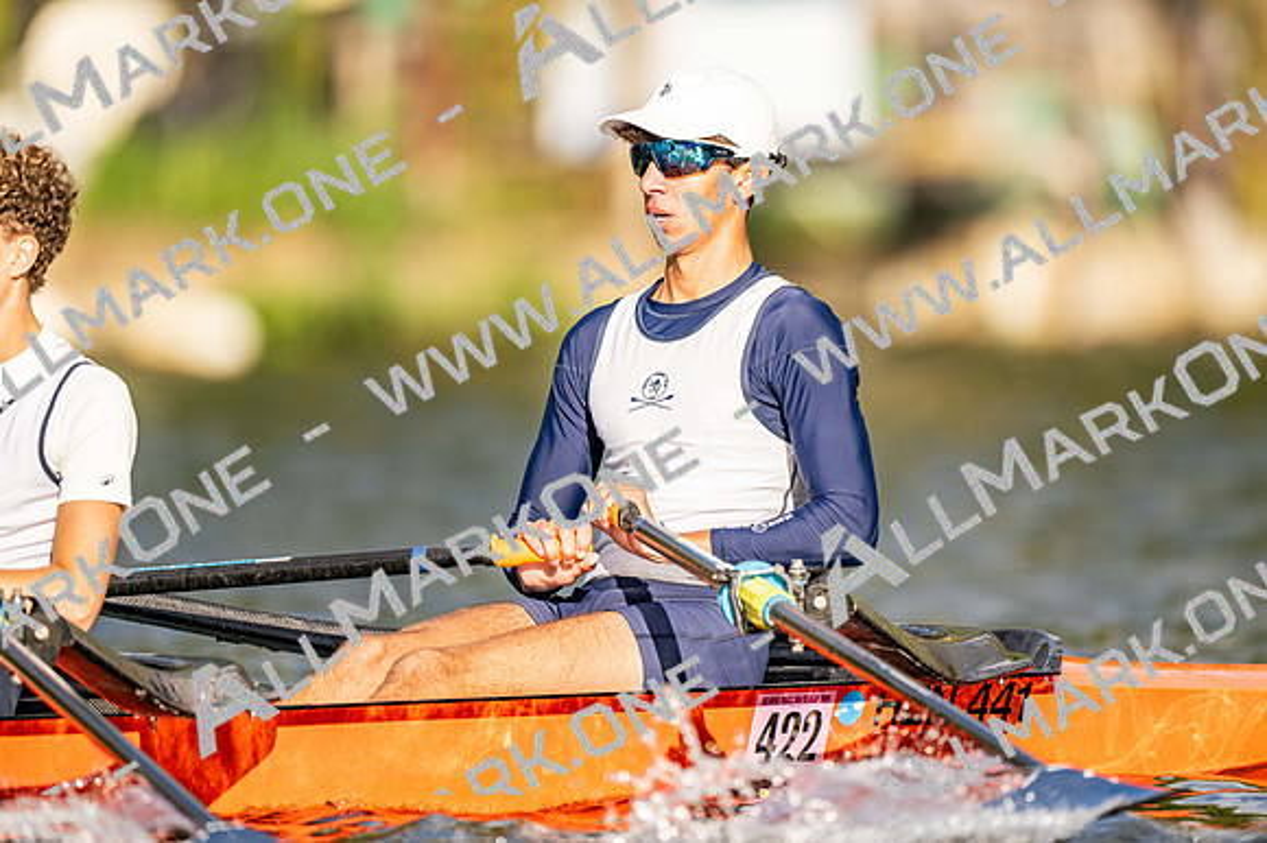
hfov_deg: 3.4
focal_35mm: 600
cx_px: 634
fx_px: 21109
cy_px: 422
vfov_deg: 2.3
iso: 200
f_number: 4
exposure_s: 1/2500
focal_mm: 600
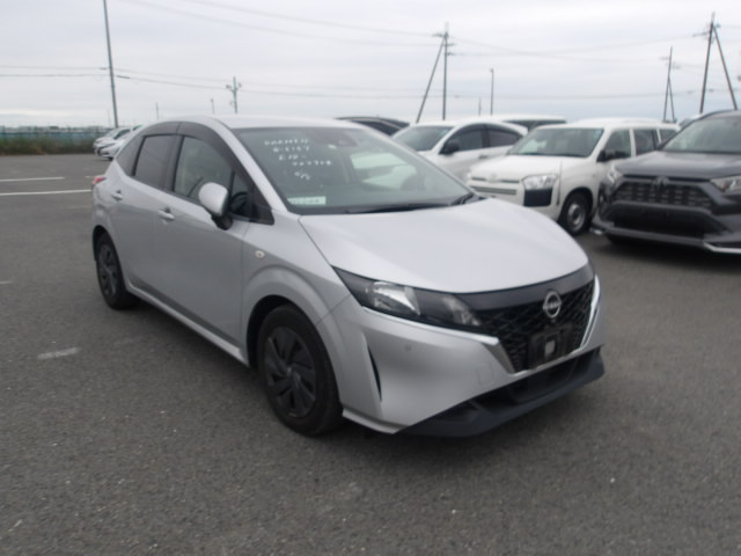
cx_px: 370
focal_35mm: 27
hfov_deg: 65.3
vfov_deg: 51.4
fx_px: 578
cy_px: 278
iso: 164
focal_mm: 4.9
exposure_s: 1/60
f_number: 10.4
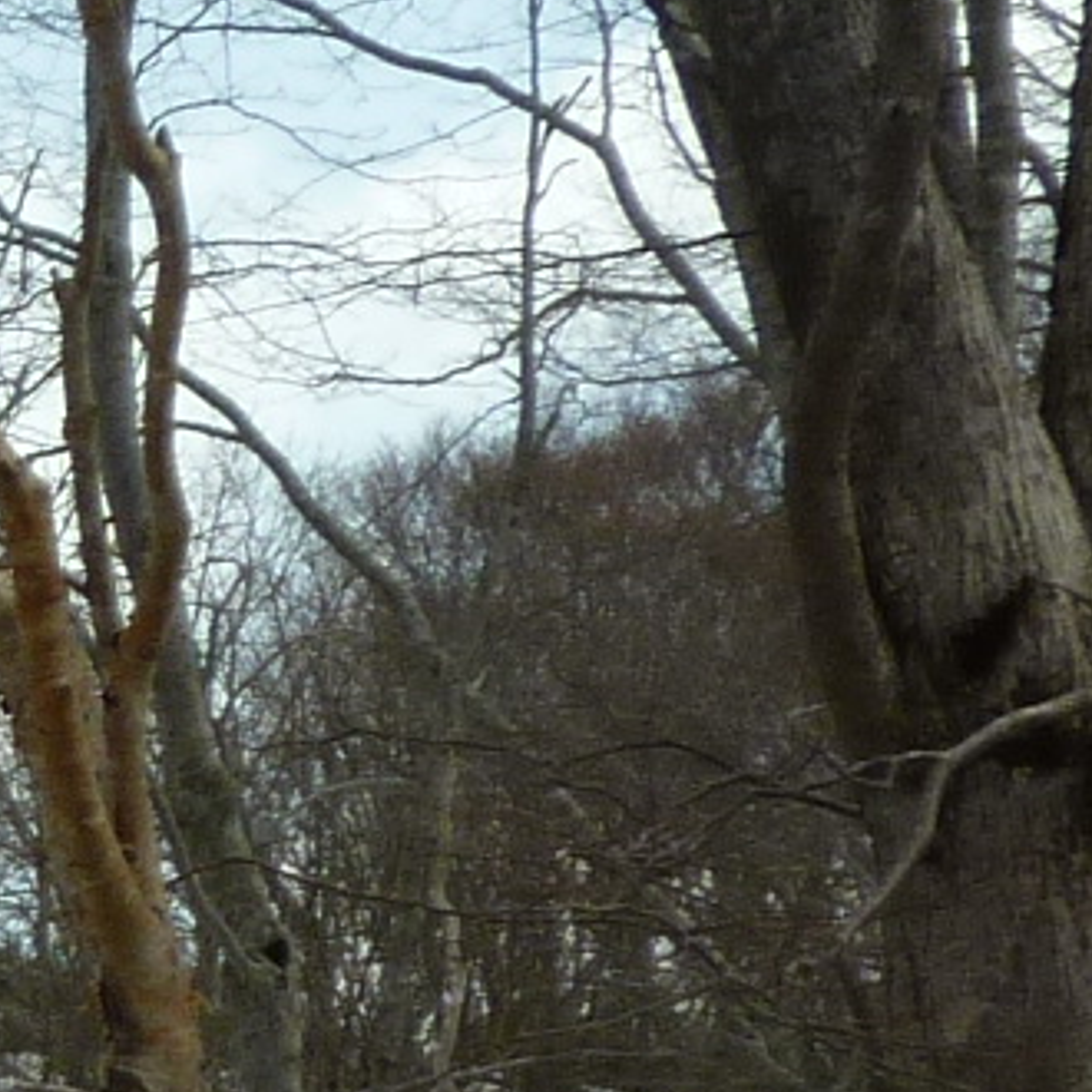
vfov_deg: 12.6
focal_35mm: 137
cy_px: 979
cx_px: -1469
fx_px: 4890
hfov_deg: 10.9
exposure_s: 1/400
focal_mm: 4.1
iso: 80
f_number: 4.5
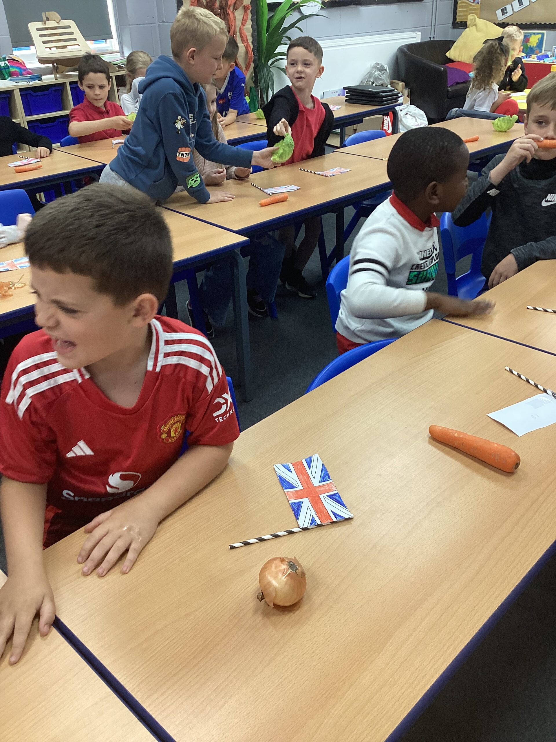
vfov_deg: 58.4
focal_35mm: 31
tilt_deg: -31.4
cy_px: 371
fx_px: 664
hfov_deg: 45.4
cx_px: 278
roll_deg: +1.9
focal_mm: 3.3
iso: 50
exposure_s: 1/50
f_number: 2.4
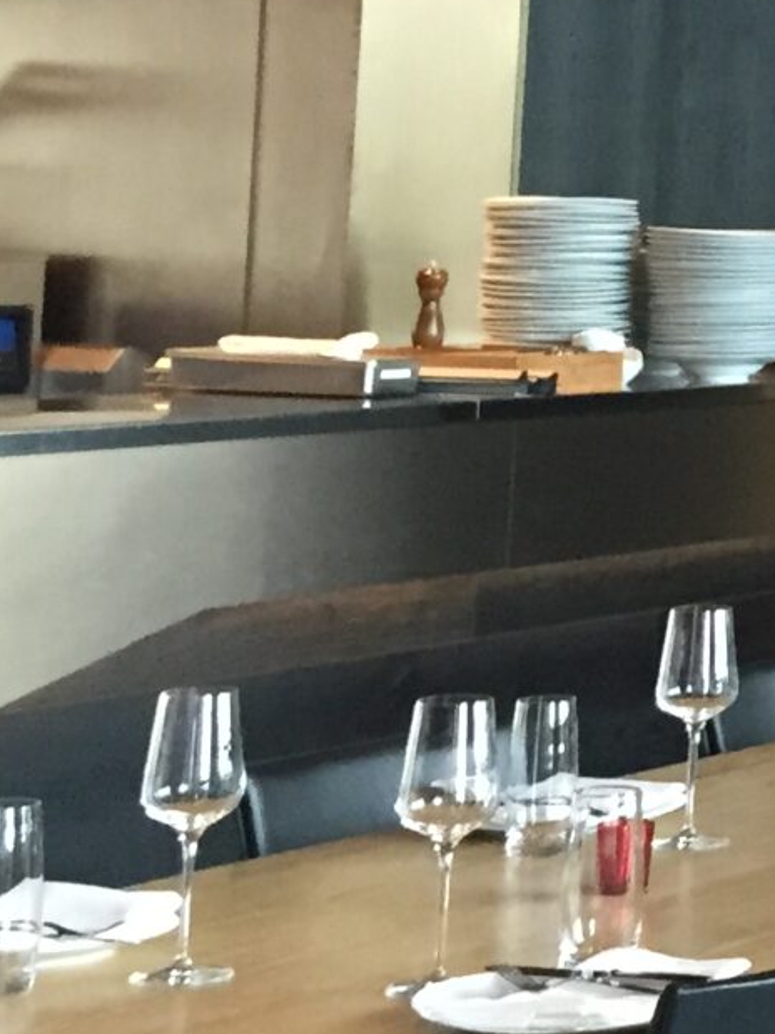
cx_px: 1973
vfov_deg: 16.0
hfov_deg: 10.4
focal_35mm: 120
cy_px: -50
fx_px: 3583
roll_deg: -1.6
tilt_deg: +2.5
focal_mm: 4.15
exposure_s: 1/30
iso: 160
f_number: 2.2
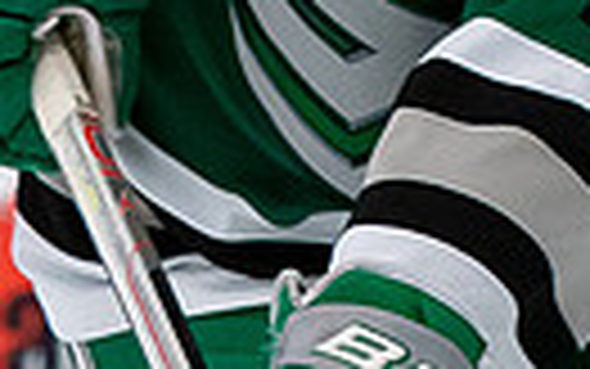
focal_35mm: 2369
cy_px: -671
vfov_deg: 0.6
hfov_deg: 0.9
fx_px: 38108
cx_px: 514
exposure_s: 1/800
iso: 1600
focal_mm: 200
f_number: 2.8
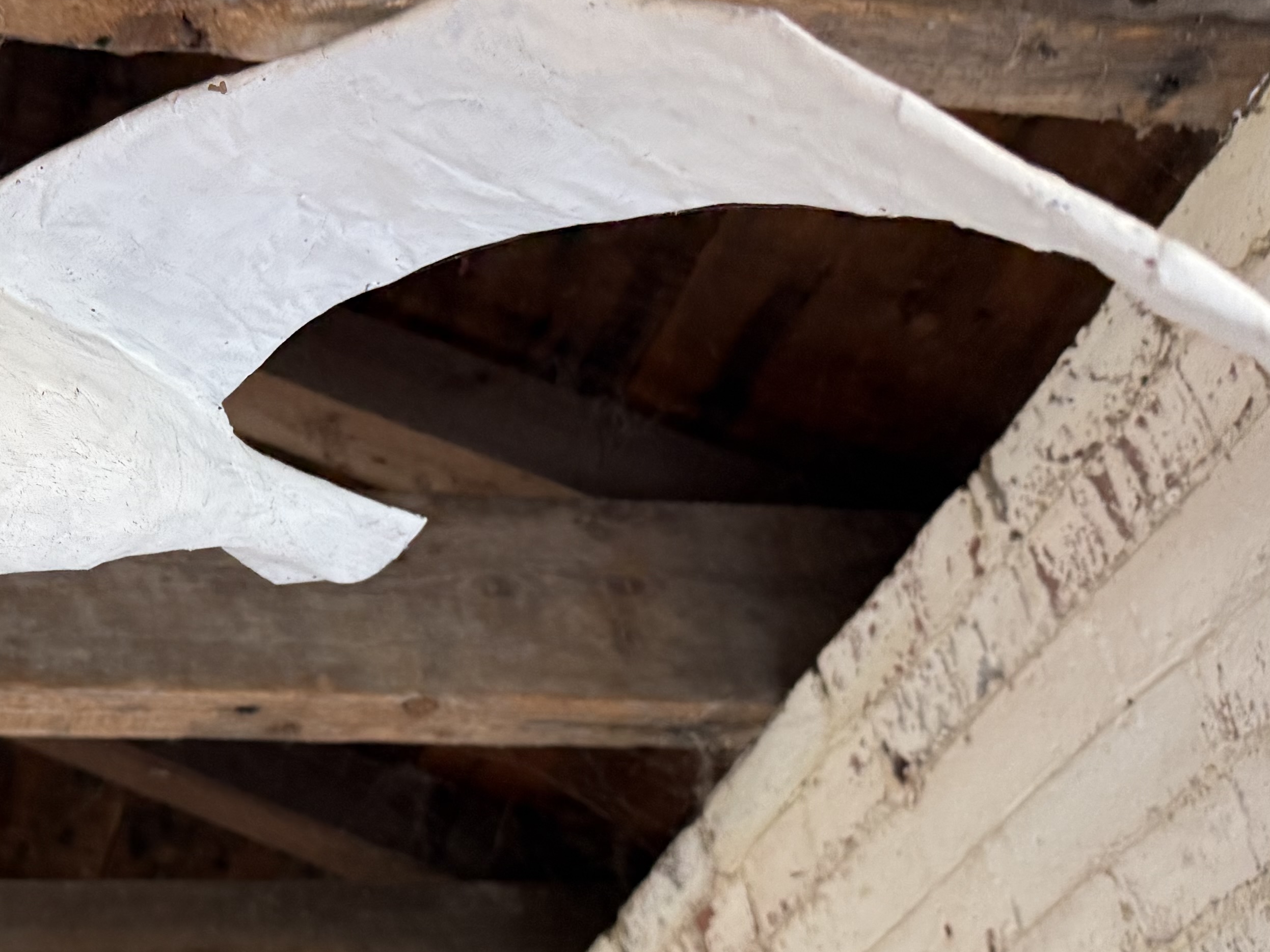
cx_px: 94
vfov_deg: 26.5
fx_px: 2018
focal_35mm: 55
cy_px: 586
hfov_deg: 32.9
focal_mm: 6.76
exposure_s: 1/120
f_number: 1.78
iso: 200
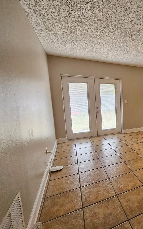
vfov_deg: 88.0
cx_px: 146
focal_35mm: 19
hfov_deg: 49.5
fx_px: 118
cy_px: 114
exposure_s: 1/60
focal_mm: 2.2
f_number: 2.2
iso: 80
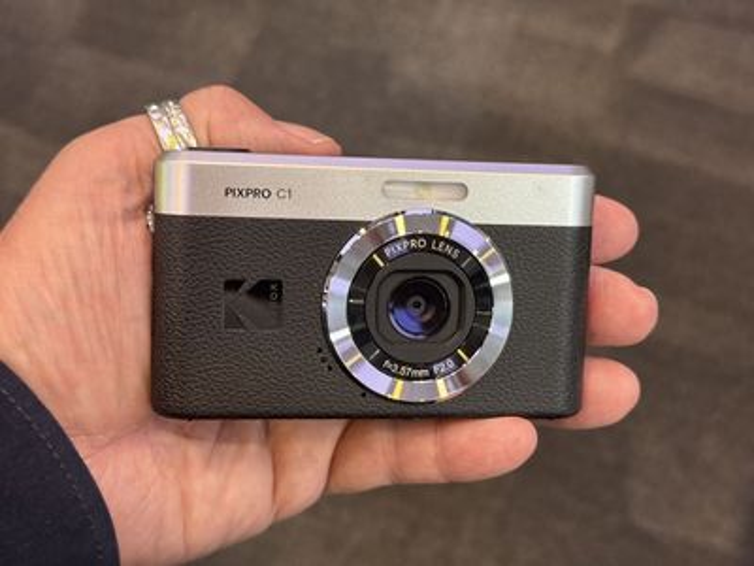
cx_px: 377
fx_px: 1046
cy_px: 283
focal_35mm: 48
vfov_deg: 30.3
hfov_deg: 39.7
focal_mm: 6.76
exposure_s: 1/50
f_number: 1.78
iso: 160
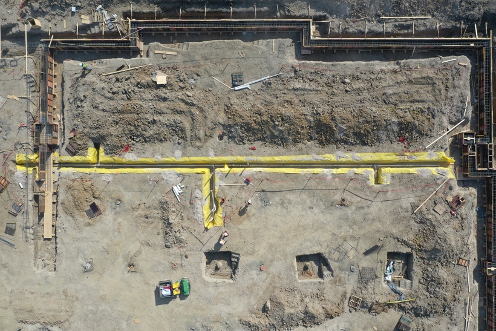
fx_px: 386
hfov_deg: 65.5
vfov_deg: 46.4
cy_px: 166
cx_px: 248
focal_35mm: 28
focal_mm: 10.26
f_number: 5.6
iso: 100
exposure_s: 1/500
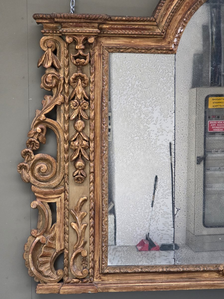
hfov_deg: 21.3
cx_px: 112
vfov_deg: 28.2
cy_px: 150
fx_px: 595
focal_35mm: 69
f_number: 2.4
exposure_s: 1/100
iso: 250
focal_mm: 7.9
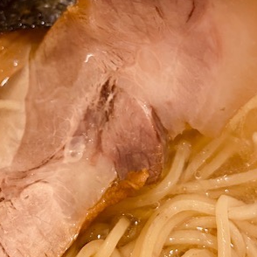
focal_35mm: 50
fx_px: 420
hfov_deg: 34.0
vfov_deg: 33.1
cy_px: 53
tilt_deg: -62.9
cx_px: 128
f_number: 1.8
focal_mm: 4.25
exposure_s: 1/50
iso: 250
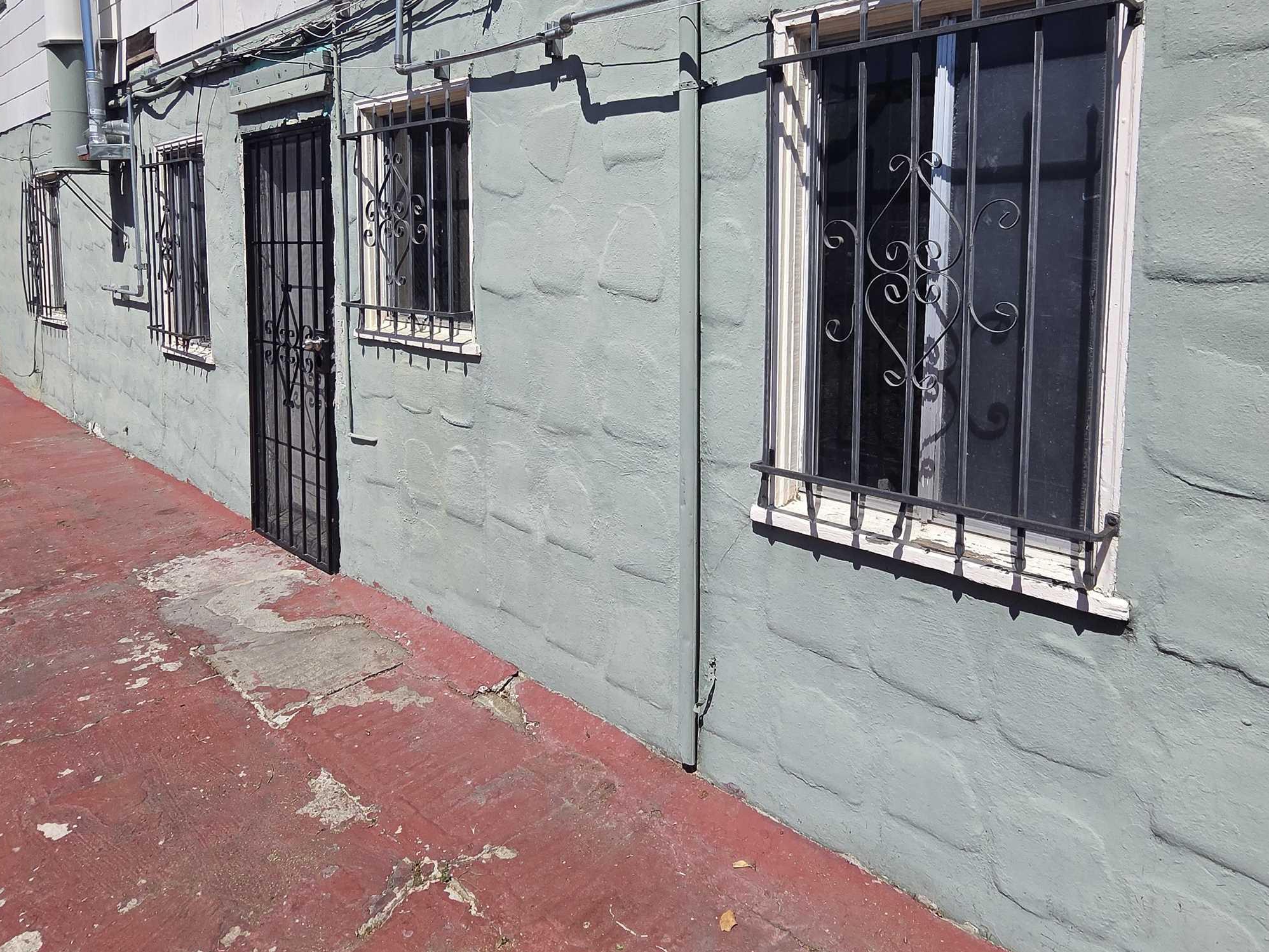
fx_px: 733
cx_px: 646
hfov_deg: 81.7
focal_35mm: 20
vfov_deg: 64.0
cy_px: 305
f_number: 2.2
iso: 100
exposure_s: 1/4939
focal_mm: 2.2
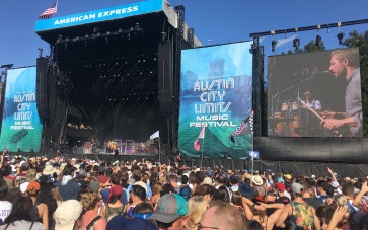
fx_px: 311
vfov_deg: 40.6
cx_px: 183
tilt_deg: +9.6
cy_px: 111
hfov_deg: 61.2
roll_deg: -2.2
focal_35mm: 31
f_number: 2.2
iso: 25
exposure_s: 1/2137
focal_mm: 4.15
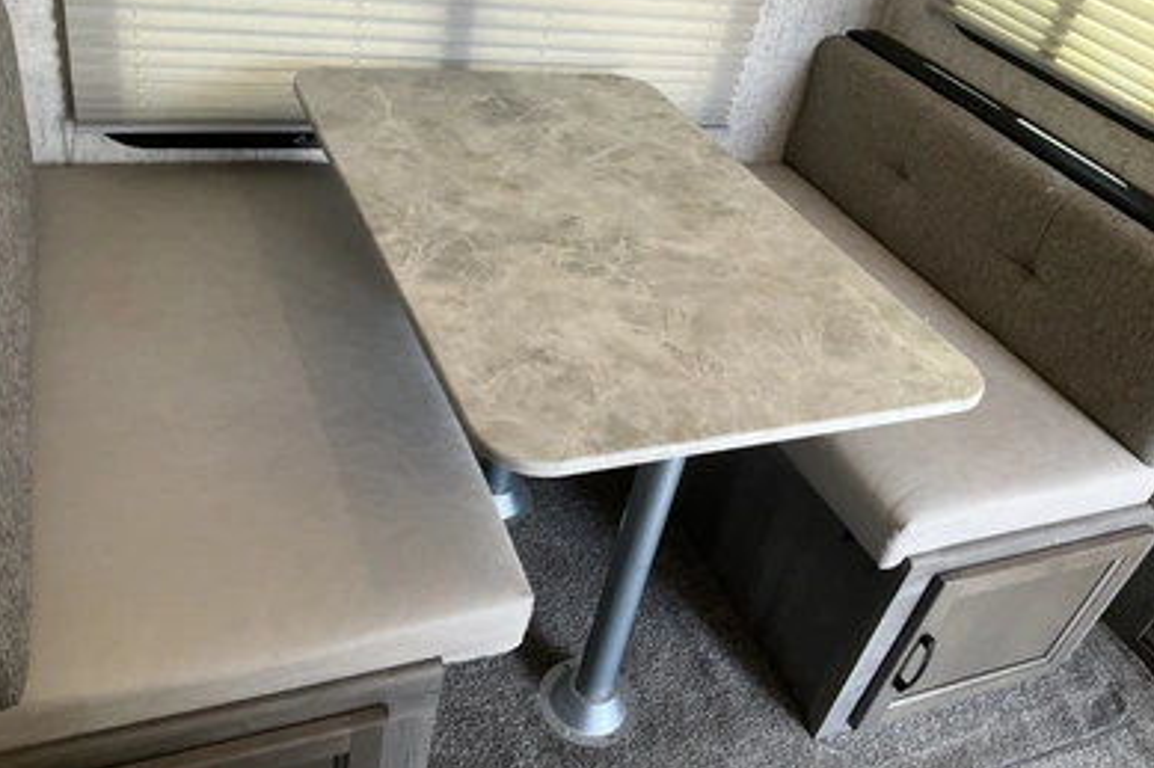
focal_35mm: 31
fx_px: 993
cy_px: 350
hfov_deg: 60.3
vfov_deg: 42.3
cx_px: 564
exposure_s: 1/74
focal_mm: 3
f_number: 1.8
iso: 64
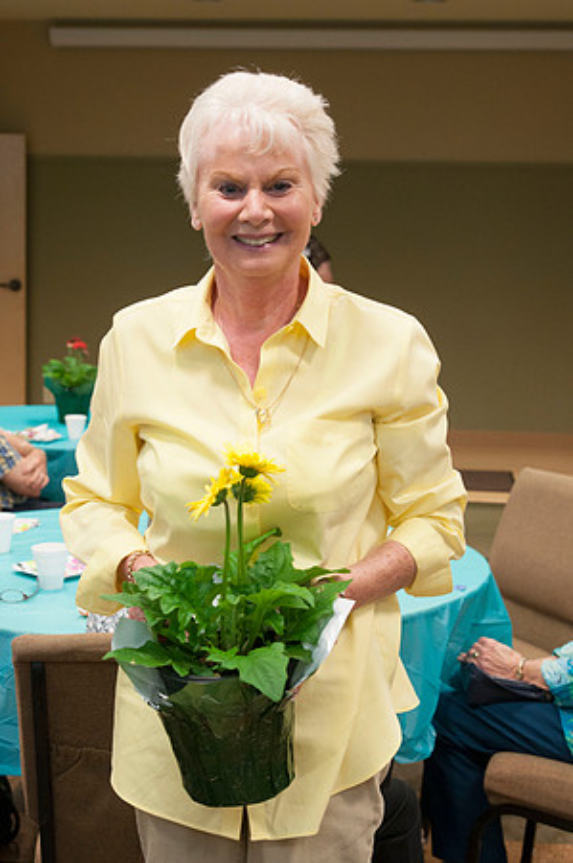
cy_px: 432
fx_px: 1436
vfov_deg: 33.4
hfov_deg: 22.6
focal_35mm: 60
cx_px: 286
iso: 800
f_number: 5.6
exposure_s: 1/50
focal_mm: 40
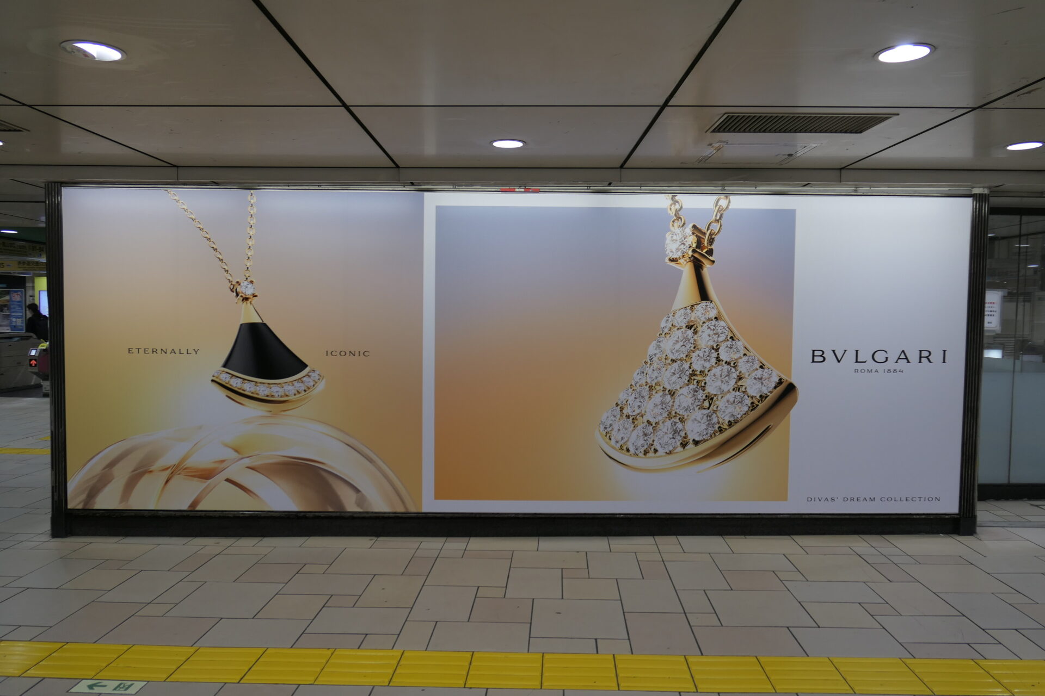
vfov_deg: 53.1
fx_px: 697
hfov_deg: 73.7
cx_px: 522
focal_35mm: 24
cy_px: 348
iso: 125
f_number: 2
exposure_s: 1/125
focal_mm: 8.8
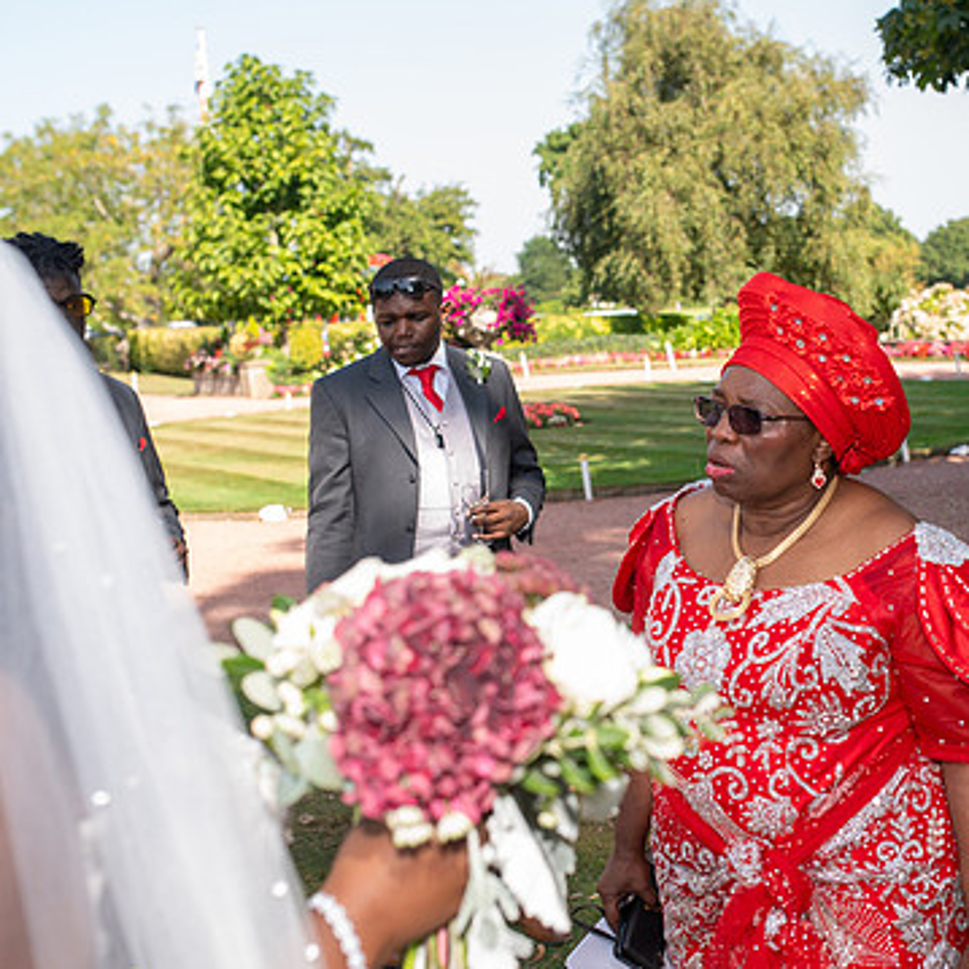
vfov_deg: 35.4
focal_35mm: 48
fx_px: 1520
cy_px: 486
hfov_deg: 34.9
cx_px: 675
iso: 100
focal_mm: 35
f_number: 4
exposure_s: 1/250
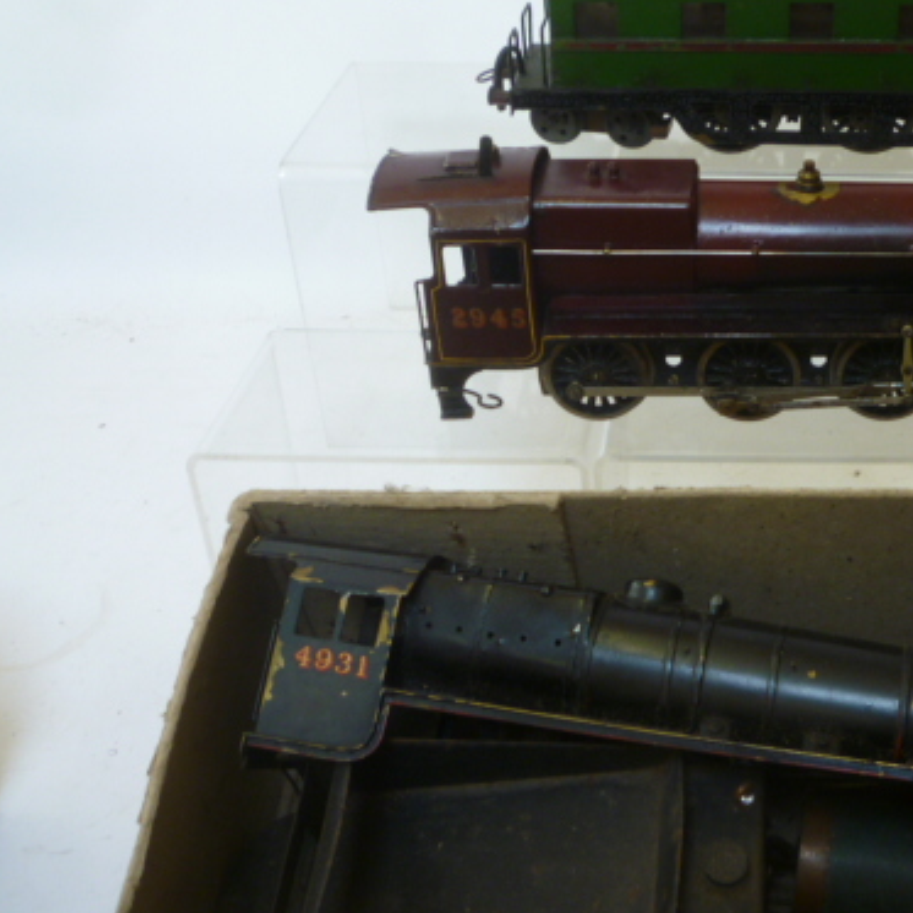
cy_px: 404
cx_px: 756
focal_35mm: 44
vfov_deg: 38.3
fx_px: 1313
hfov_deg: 36.7
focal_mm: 5.2
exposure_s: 1/30
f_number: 3.3
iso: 100
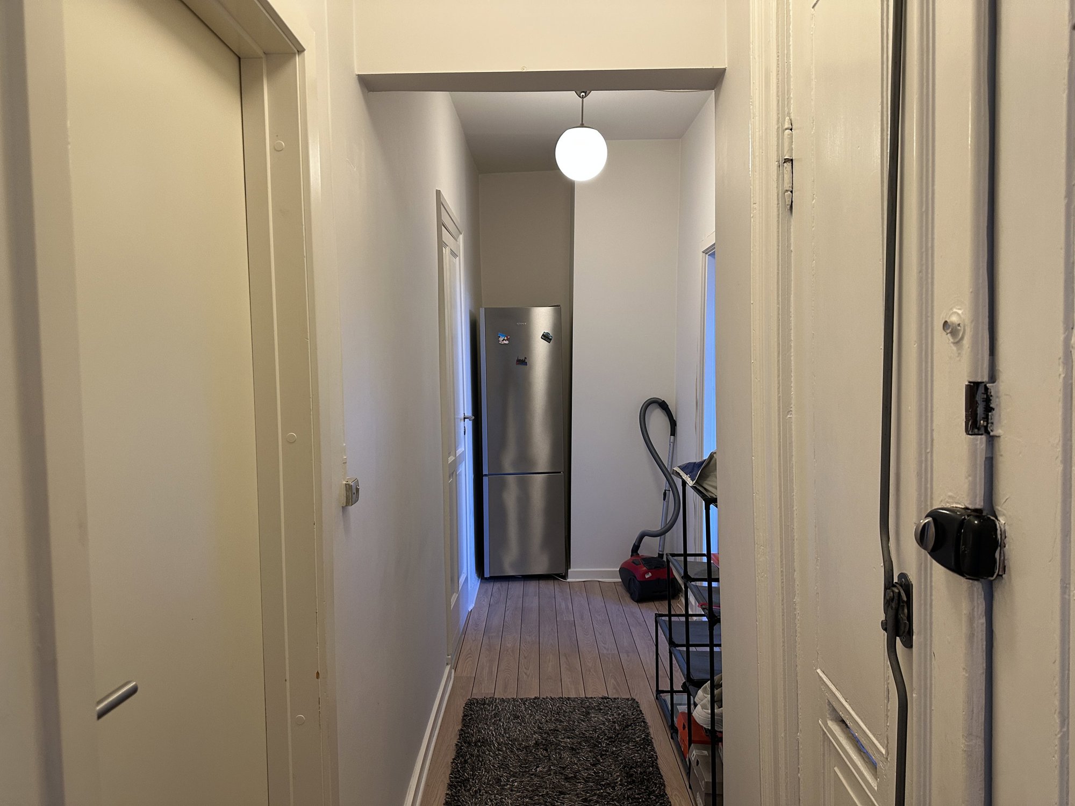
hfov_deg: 71.6
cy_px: 403
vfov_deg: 56.8
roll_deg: -0.3
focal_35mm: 24
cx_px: 538
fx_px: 745
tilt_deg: -2.7
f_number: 1.78
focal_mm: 6.86
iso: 200
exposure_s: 1/100
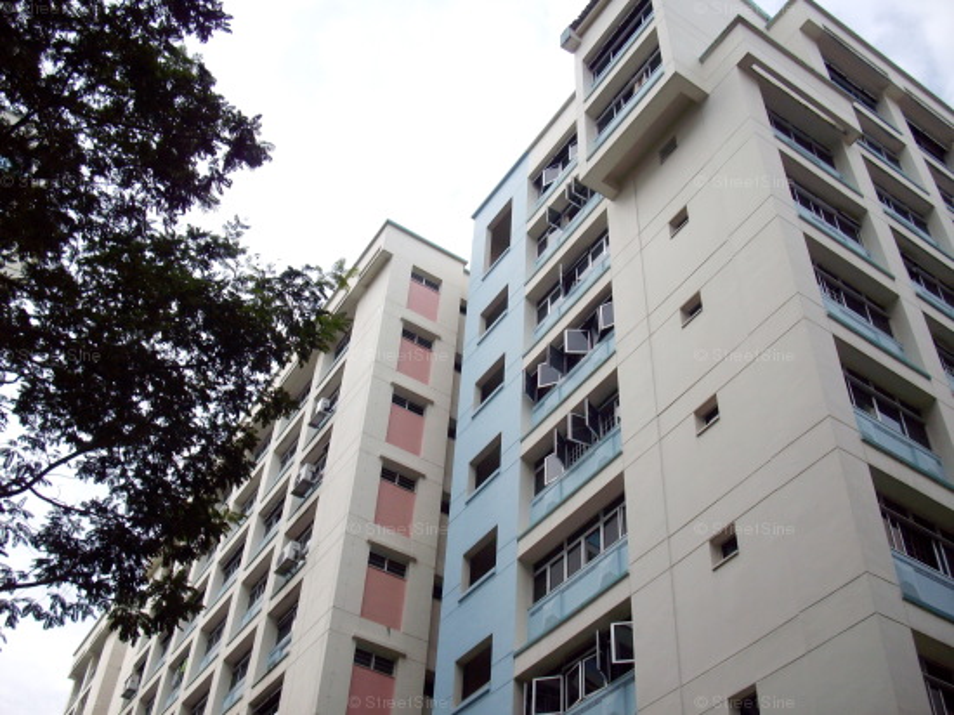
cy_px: 358
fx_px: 1019
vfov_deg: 38.6
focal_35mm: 37
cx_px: 477
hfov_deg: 50.2
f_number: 2.8
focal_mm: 6.2
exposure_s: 1/160
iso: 80
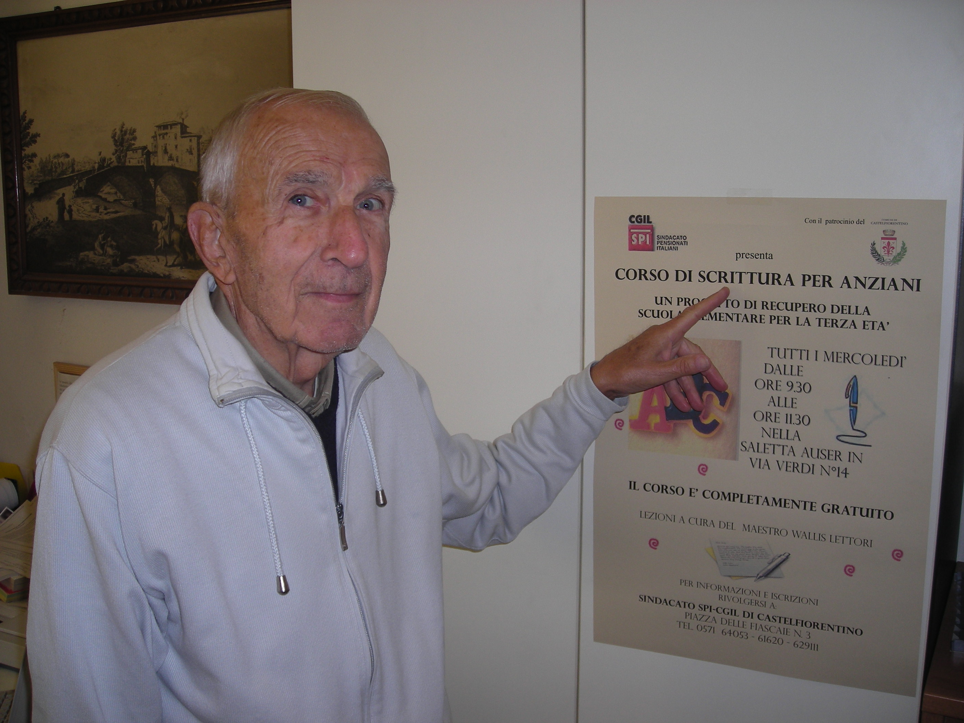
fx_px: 1058
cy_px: 362
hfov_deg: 49.0
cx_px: 482
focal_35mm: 38
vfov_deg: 37.7
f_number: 3.2
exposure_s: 1/60
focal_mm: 6.3
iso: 50
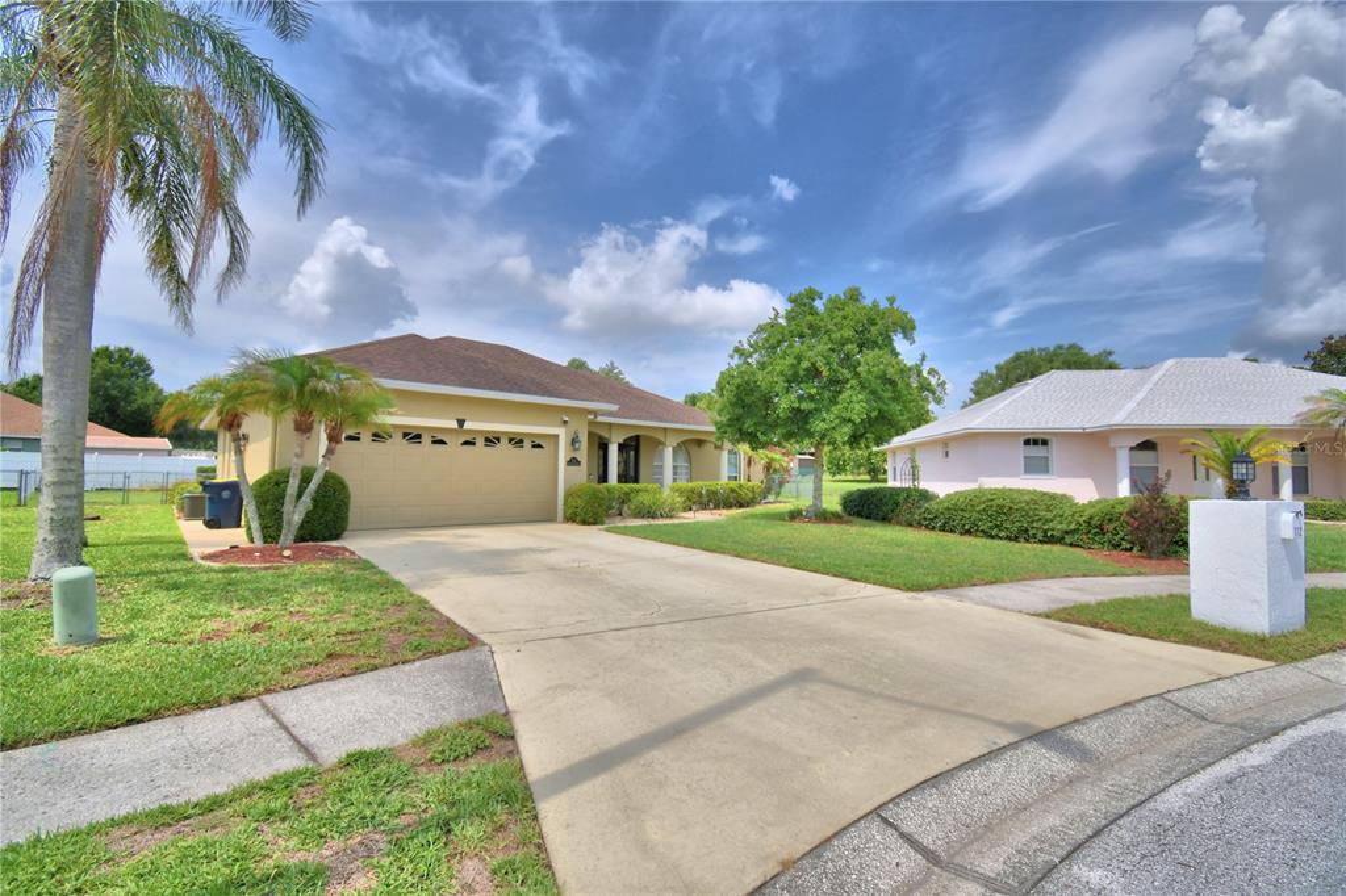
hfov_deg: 100.4
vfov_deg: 77.3
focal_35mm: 15
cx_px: 673
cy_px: 448
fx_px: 561
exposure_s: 1/1600
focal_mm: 10
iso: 100
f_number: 4.5
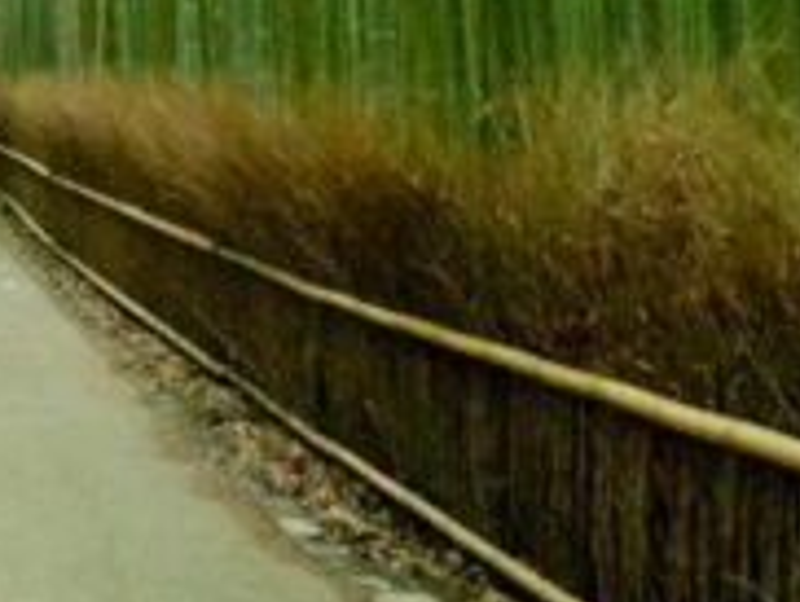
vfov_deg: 18.5
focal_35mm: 76
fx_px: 1759
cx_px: -185
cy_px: -94
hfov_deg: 23.2
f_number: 10
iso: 1600
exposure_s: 1/30
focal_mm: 24
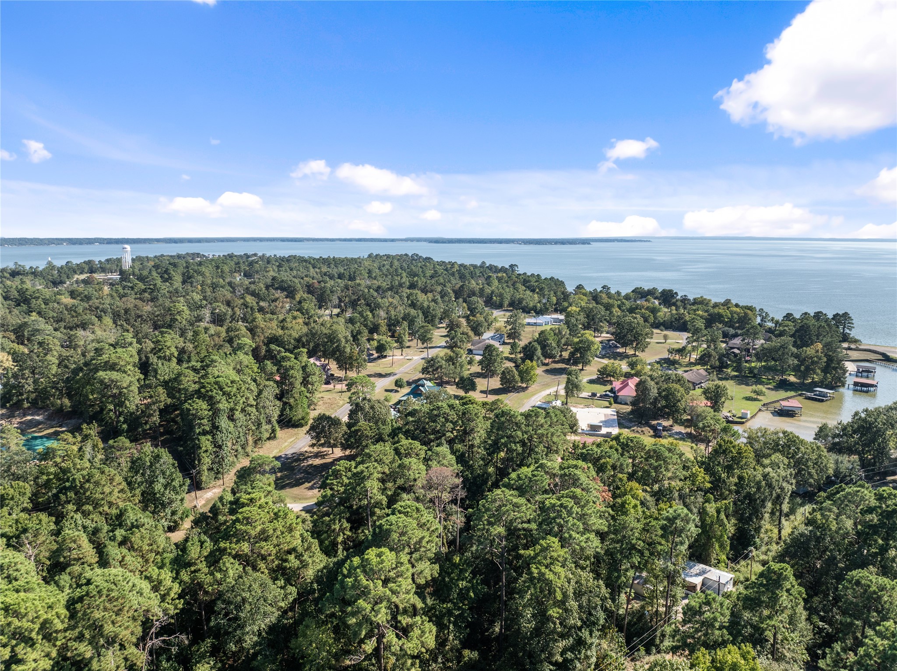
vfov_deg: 56.8
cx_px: 448
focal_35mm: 24
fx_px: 622
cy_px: 336
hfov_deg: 71.6
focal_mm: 12.29
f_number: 2.8
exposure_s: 1/1600
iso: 180
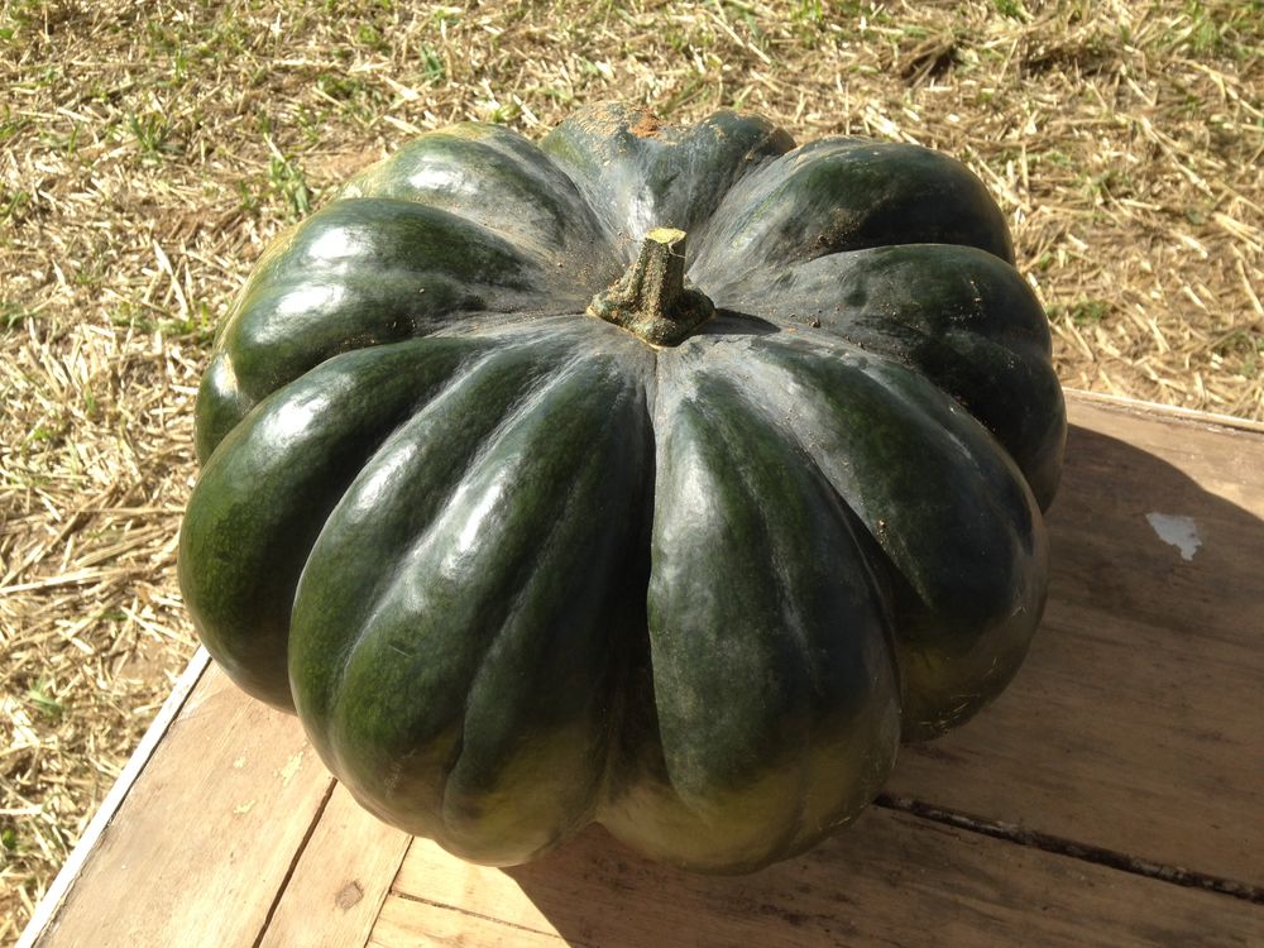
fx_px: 1205
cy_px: 474
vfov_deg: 42.9
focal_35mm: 33
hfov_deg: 55.4
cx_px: 632
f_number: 2.4
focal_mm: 4.12
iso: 50
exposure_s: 1/1022
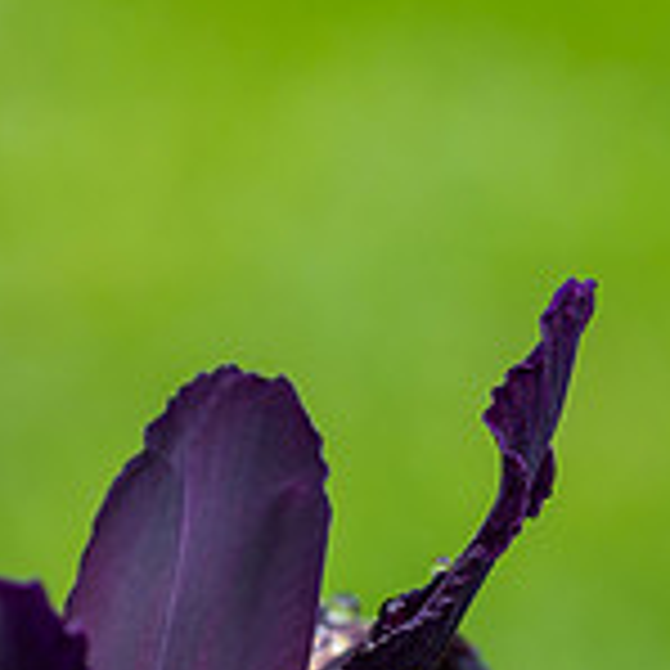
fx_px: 9329
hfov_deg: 4.1
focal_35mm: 426
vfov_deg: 4.1
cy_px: 917
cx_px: -7
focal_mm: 60
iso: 200
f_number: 5.6
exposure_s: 1/60
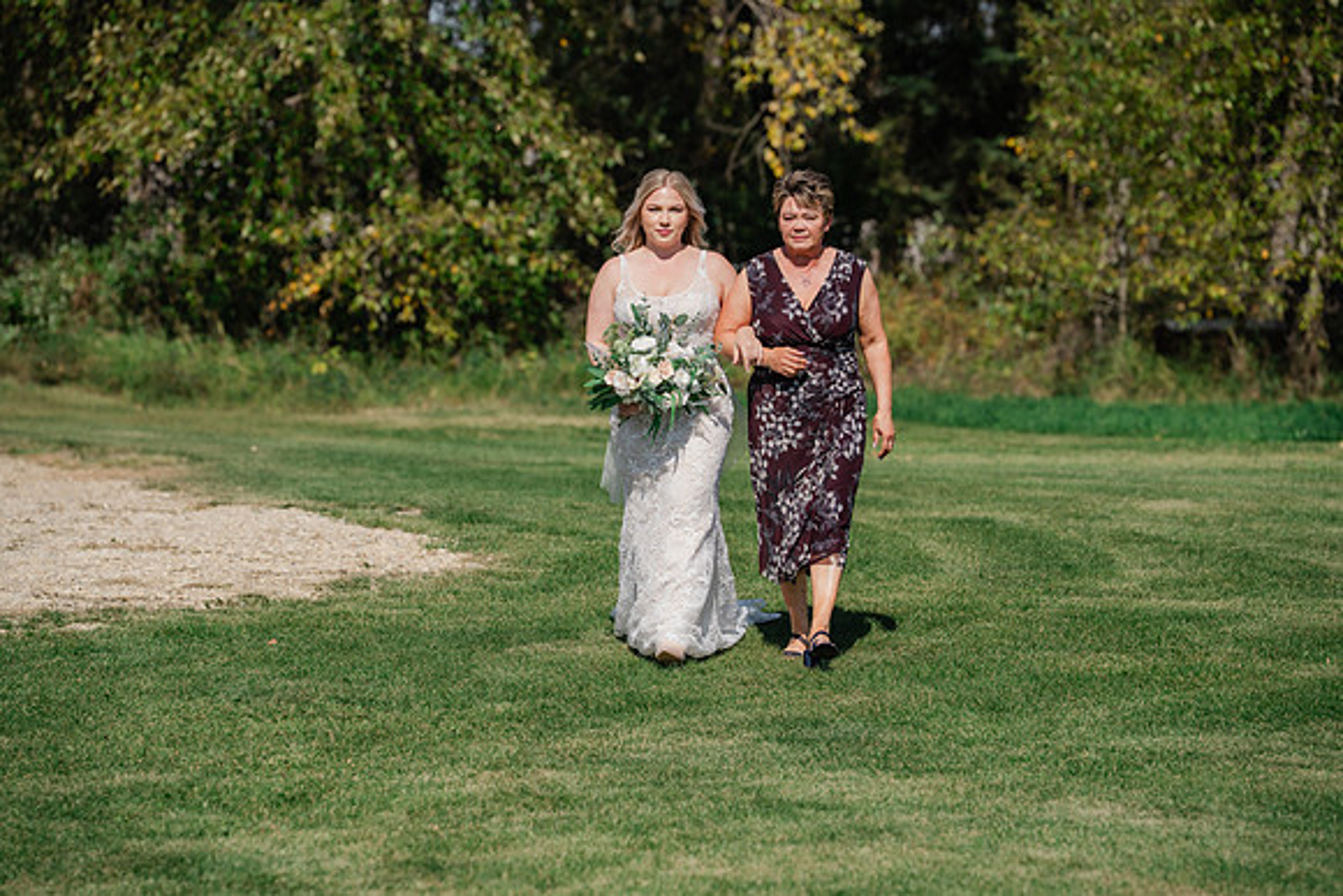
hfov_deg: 13.7
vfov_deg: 9.2
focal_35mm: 150
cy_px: 448
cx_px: 672
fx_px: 5597
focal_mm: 150
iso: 125
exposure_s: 1/1600
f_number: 4
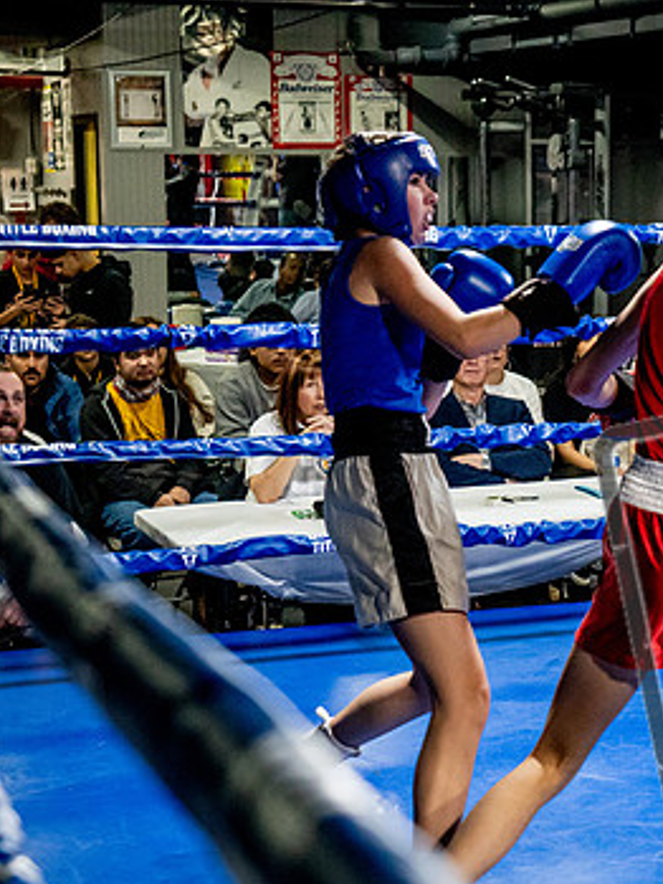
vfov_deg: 23.5
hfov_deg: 17.5
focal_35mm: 83
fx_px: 2118
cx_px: 600
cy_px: 470
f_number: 2.8
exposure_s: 1/800
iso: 5000
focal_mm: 35
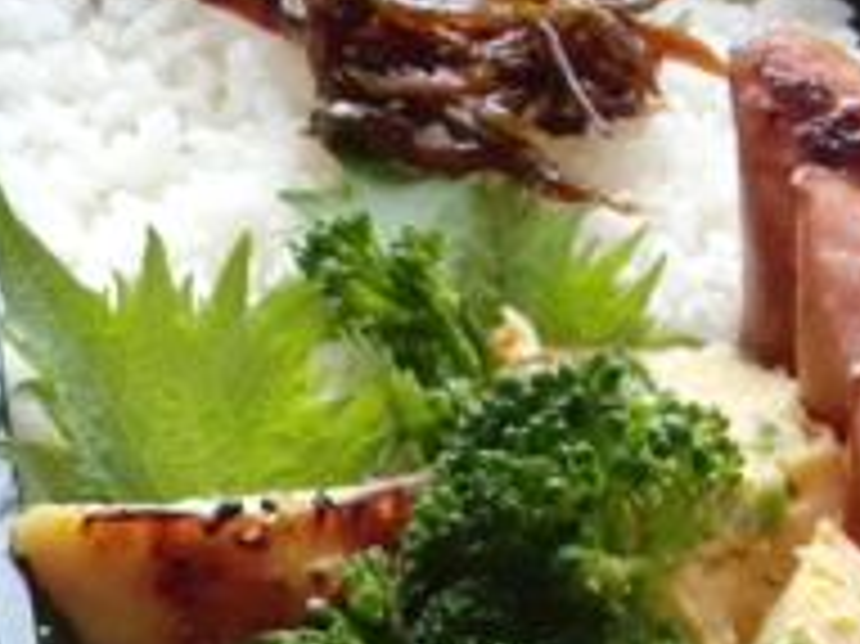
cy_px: 1175
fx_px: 4792
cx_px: 54
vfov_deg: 7.5
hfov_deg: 10.2
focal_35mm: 193
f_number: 3.3
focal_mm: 8.2
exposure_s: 1/60
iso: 400
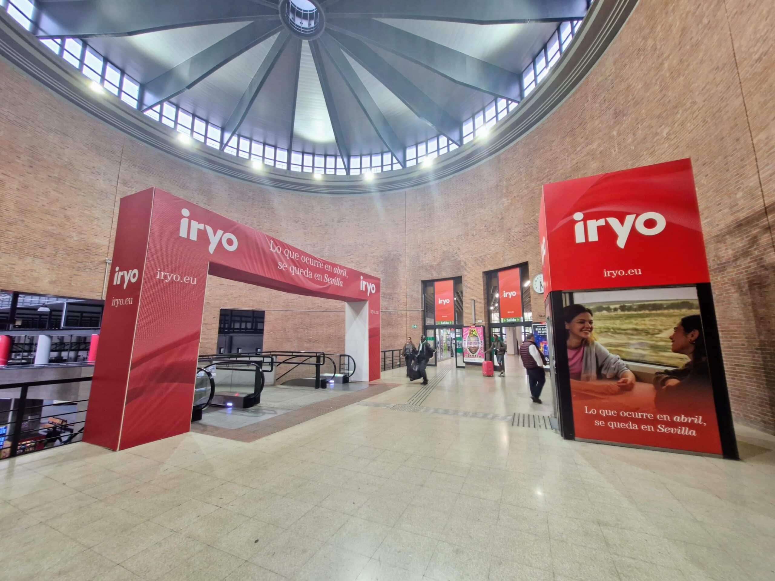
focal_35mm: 13
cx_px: 388
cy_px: 290
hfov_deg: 106.2
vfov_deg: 89.9
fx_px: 291
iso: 80
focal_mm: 1.74
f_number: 2.2
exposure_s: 1/50
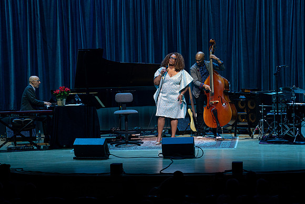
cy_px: 102
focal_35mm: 200
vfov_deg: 6.9
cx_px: 152
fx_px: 1695
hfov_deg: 10.3
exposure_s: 1/250
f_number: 6.3
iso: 2500
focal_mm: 200
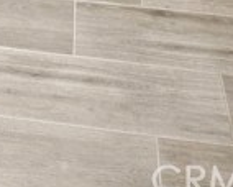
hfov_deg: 18.5
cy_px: -322
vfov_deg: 11.3
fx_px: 697
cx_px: 3
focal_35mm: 101
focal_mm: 5.4
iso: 1000
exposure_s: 1/120
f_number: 1.8
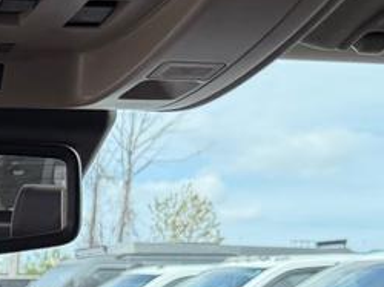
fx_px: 1363
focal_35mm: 123
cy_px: 506
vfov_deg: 11.2
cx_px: -353
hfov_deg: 13.9
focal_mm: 6.76
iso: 100
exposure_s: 1/1139
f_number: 1.78
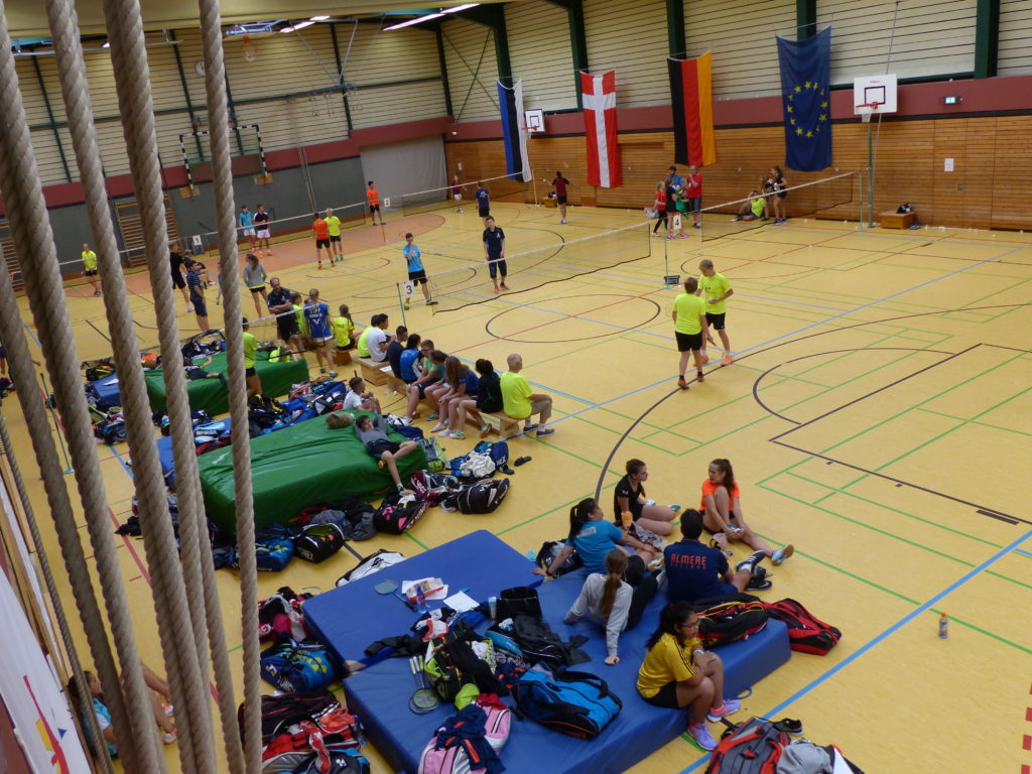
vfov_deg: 49.7
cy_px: 387
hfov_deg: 63.4
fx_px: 835
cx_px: 516
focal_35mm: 28
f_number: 2.8
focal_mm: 5.1
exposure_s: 1/60
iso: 160
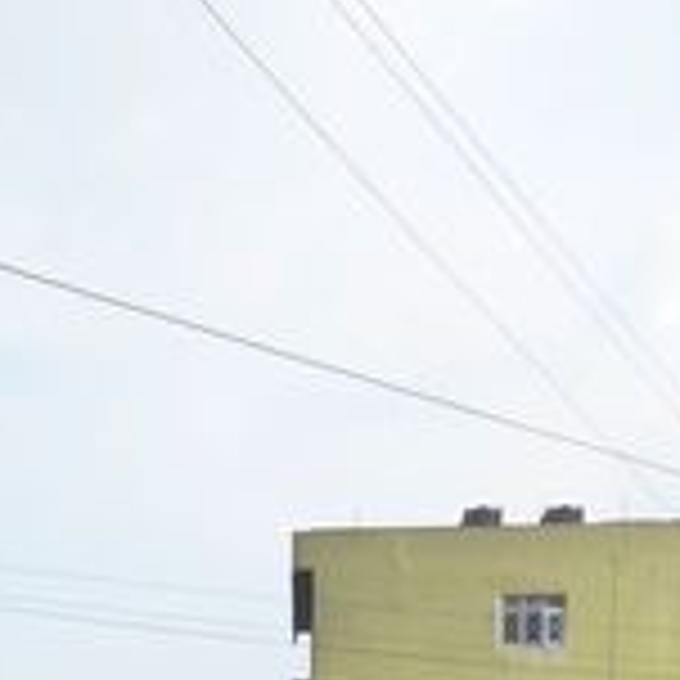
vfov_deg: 13.6
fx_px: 2600
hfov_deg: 14.4
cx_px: -158
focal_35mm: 117
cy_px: 1171
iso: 160
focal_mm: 4.3
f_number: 3.3
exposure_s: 1/500
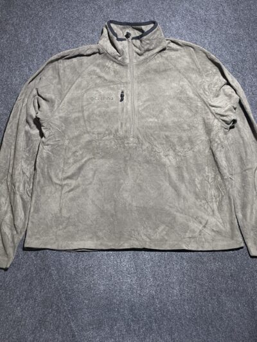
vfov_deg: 67.3
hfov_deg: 53.1
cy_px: 171
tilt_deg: -51.2
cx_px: 128
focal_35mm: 26
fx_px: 257
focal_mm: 4.2
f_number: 1.6
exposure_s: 1/50
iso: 125
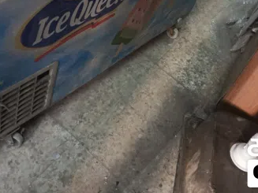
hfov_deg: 42.1
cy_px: 17
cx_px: 129
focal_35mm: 45
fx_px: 335
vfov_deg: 30.7
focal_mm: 5.25
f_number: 1.7
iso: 3072
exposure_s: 1/50
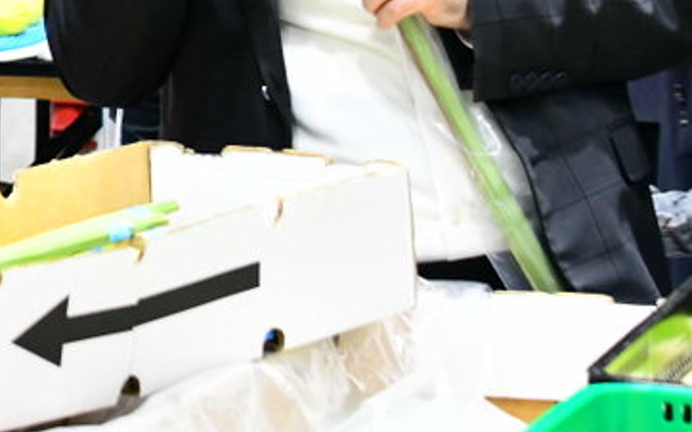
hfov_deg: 9.2
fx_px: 4167
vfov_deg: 5.8
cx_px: -371
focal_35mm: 221
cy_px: -297
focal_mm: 56
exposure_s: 1/125
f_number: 5.6
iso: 2500
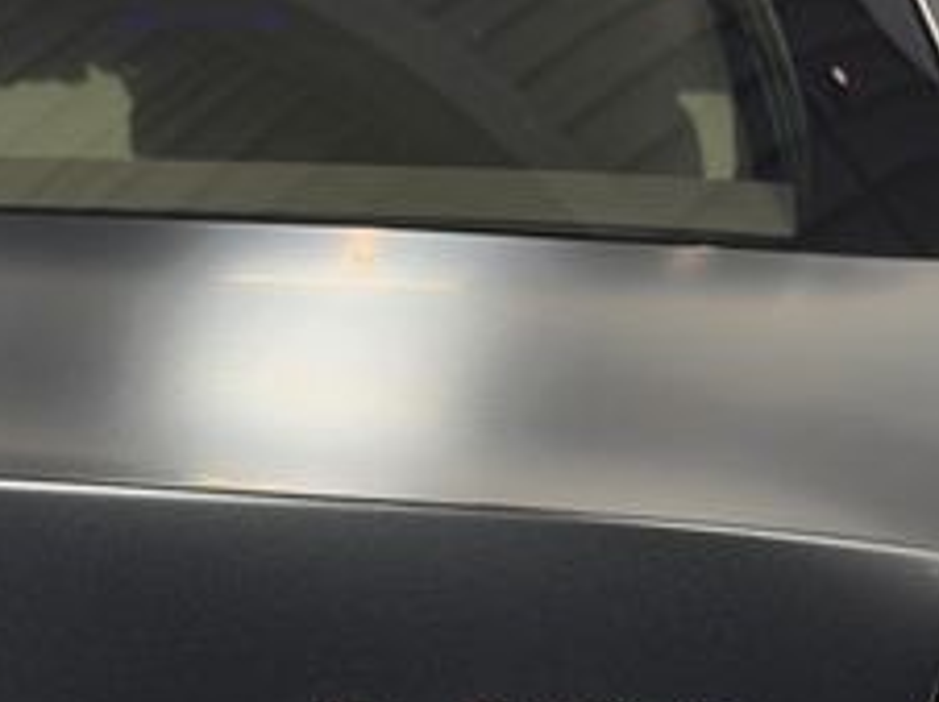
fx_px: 3685
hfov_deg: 14.5
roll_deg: +0.0
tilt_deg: -7.8
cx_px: 507
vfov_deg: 10.7
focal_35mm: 136
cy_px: 827
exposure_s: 1/146
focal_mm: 6.76
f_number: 1.78
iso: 100
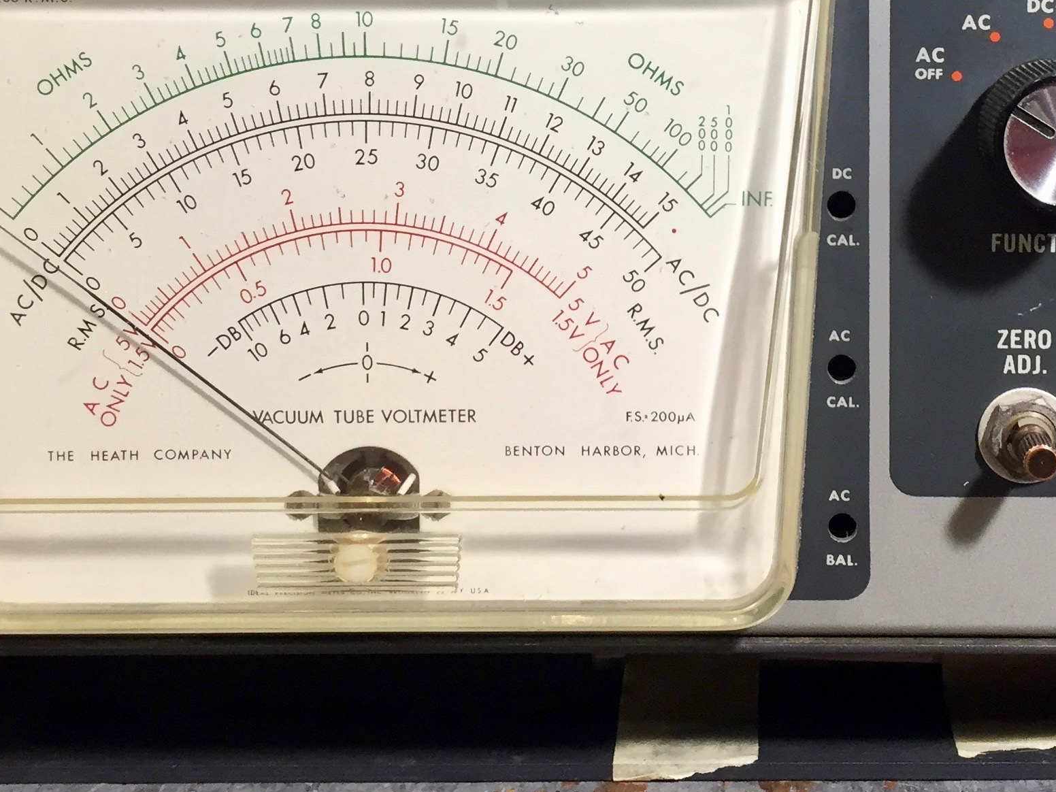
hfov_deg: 31.4
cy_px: 54
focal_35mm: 61
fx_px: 1861
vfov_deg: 23.3
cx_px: 724
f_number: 2.2
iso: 40
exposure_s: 1/40
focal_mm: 4.15
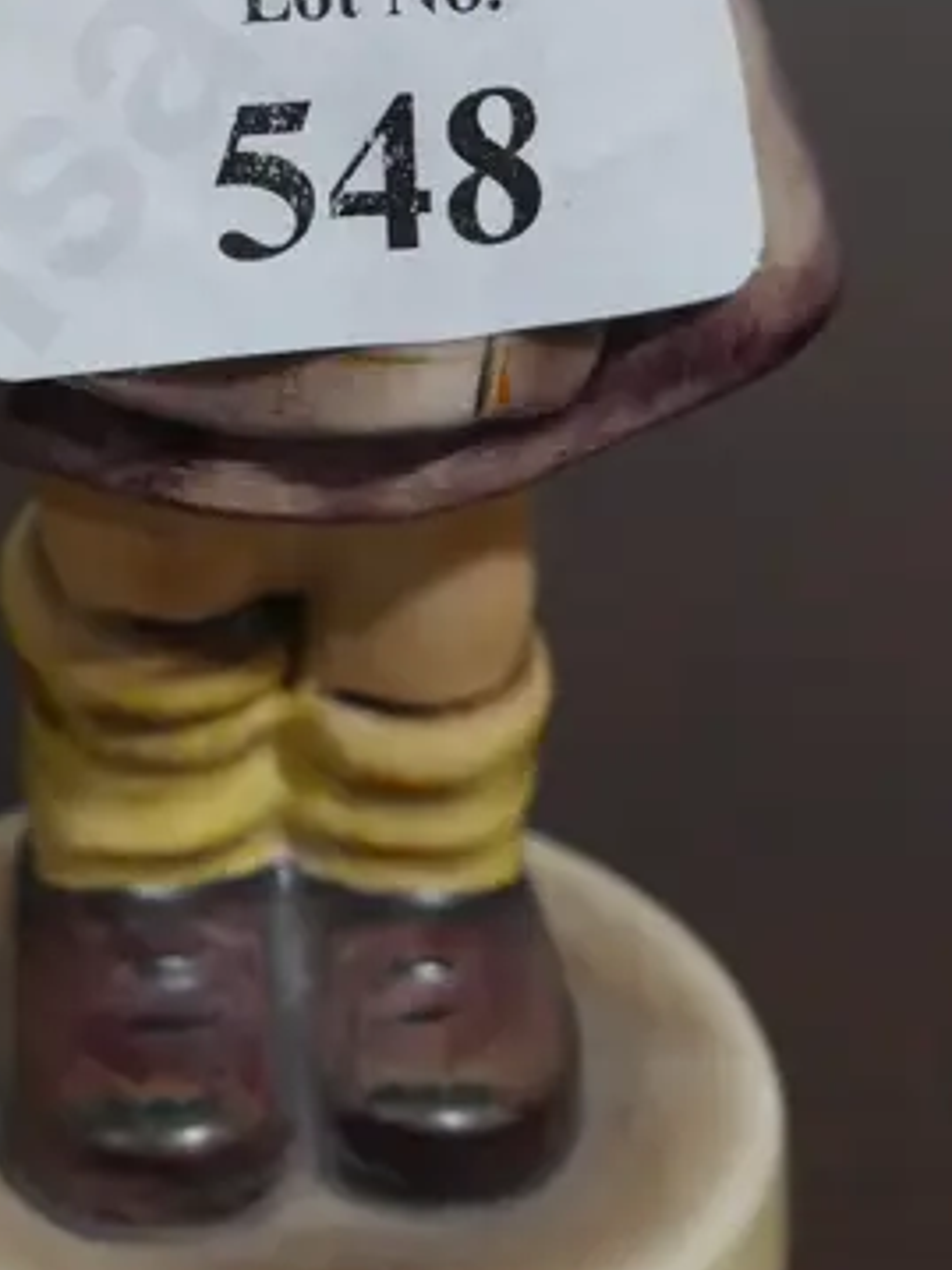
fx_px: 4183
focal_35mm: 114
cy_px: -106
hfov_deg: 13.0
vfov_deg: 16.8
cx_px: 283
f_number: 4.5
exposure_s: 1/60
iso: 400
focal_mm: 20
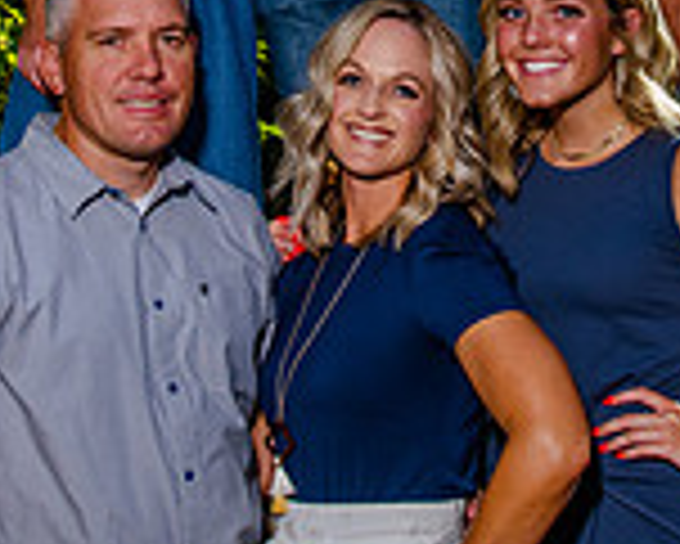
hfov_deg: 18.2
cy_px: -89
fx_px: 2115
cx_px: 423
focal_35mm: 105
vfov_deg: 14.3
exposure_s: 1/320
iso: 200
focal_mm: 28
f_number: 5.6
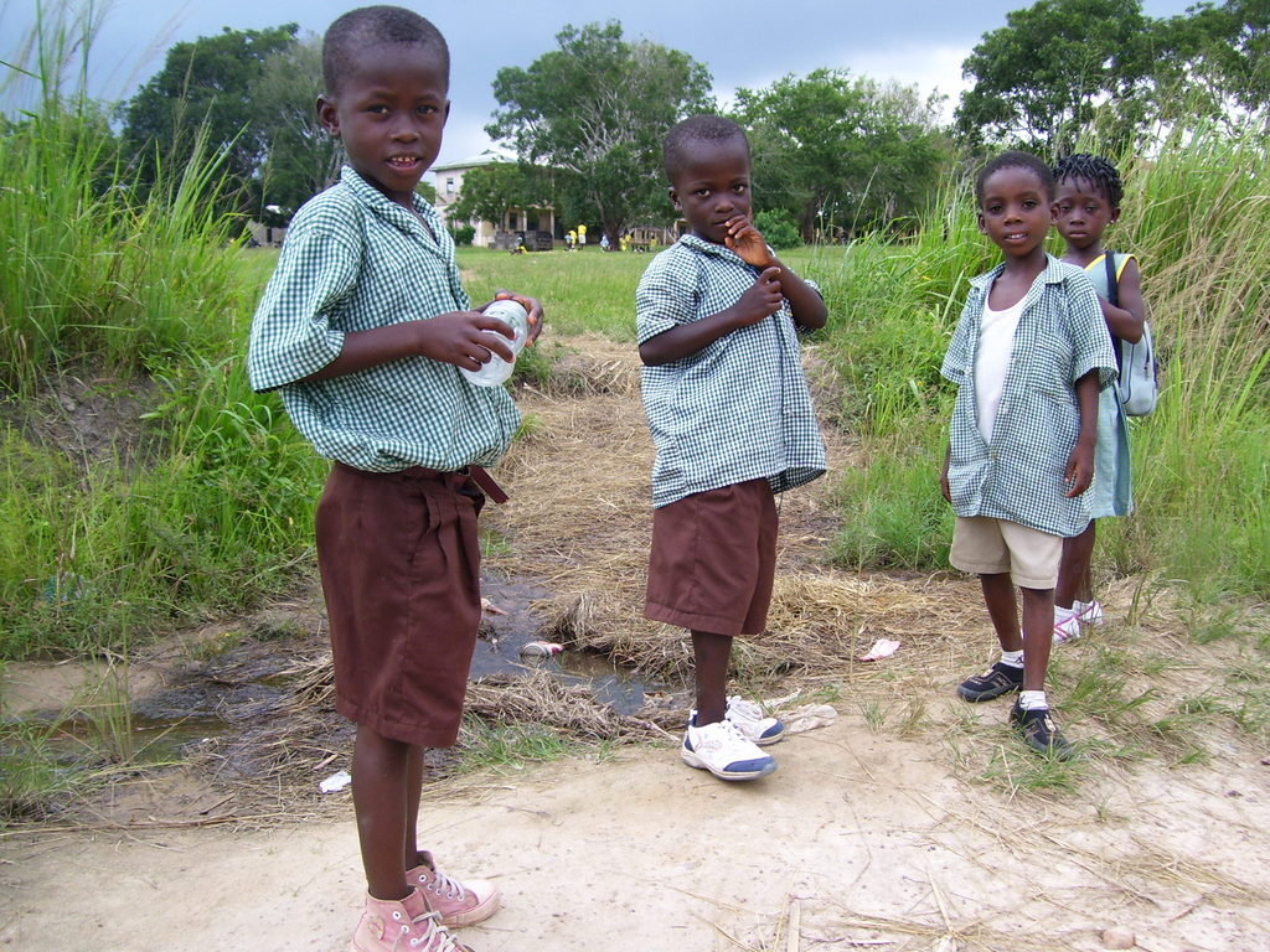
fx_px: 1357
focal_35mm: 37
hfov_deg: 50.1
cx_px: 635
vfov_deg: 38.7
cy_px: 476
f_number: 2.7
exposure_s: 1/250
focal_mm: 6
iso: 80
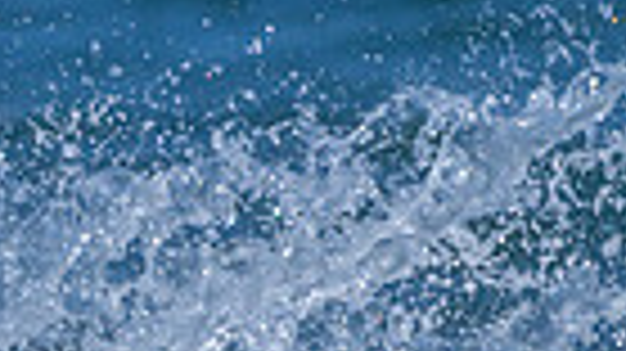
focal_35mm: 4884
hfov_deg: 0.4
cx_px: 32
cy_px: 749
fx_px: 81023
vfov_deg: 0.2
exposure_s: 1/4000
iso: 1250
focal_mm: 1120
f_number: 9
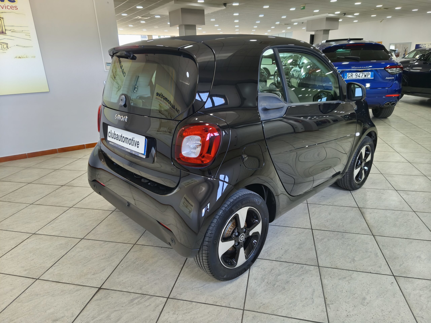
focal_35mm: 23
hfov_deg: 73.9
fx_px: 286
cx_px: 216
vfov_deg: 58.9
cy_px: 162
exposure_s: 1/50
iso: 640
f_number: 1.7
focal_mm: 5.35
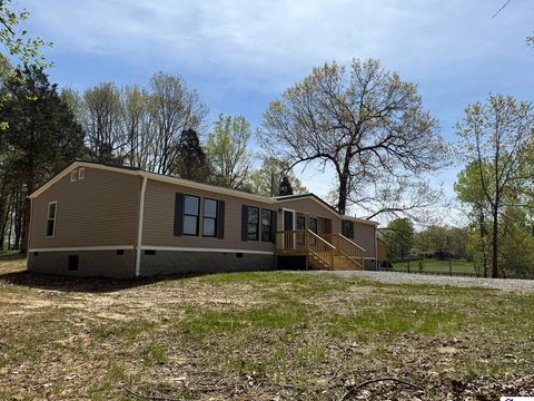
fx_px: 386
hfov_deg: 69.4
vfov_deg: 54.9
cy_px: 206
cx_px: 257
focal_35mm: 25
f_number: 1.78
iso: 80
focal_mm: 6.76
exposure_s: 1/5714
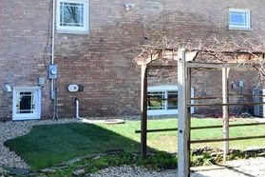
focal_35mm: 62
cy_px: 50
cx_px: 161
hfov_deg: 32.3
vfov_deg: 21.8
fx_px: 456
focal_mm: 18
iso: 500
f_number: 8
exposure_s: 1/250
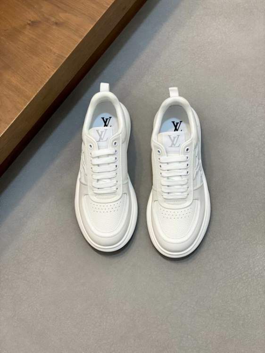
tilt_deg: -70.2
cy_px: 176
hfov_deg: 28.0
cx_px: 132
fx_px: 531
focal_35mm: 52
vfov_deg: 36.8
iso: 64
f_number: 2
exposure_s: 1/100
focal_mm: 6
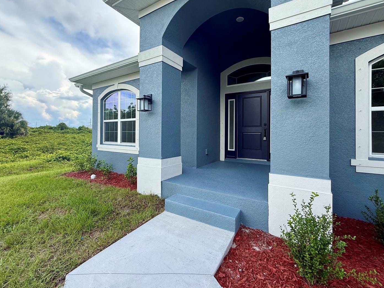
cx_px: 198
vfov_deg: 77.9
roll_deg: -0.5
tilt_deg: +2.0
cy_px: 132
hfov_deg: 94.5
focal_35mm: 16
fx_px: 177
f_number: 2.2
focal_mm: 2.22
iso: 64
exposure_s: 1/694
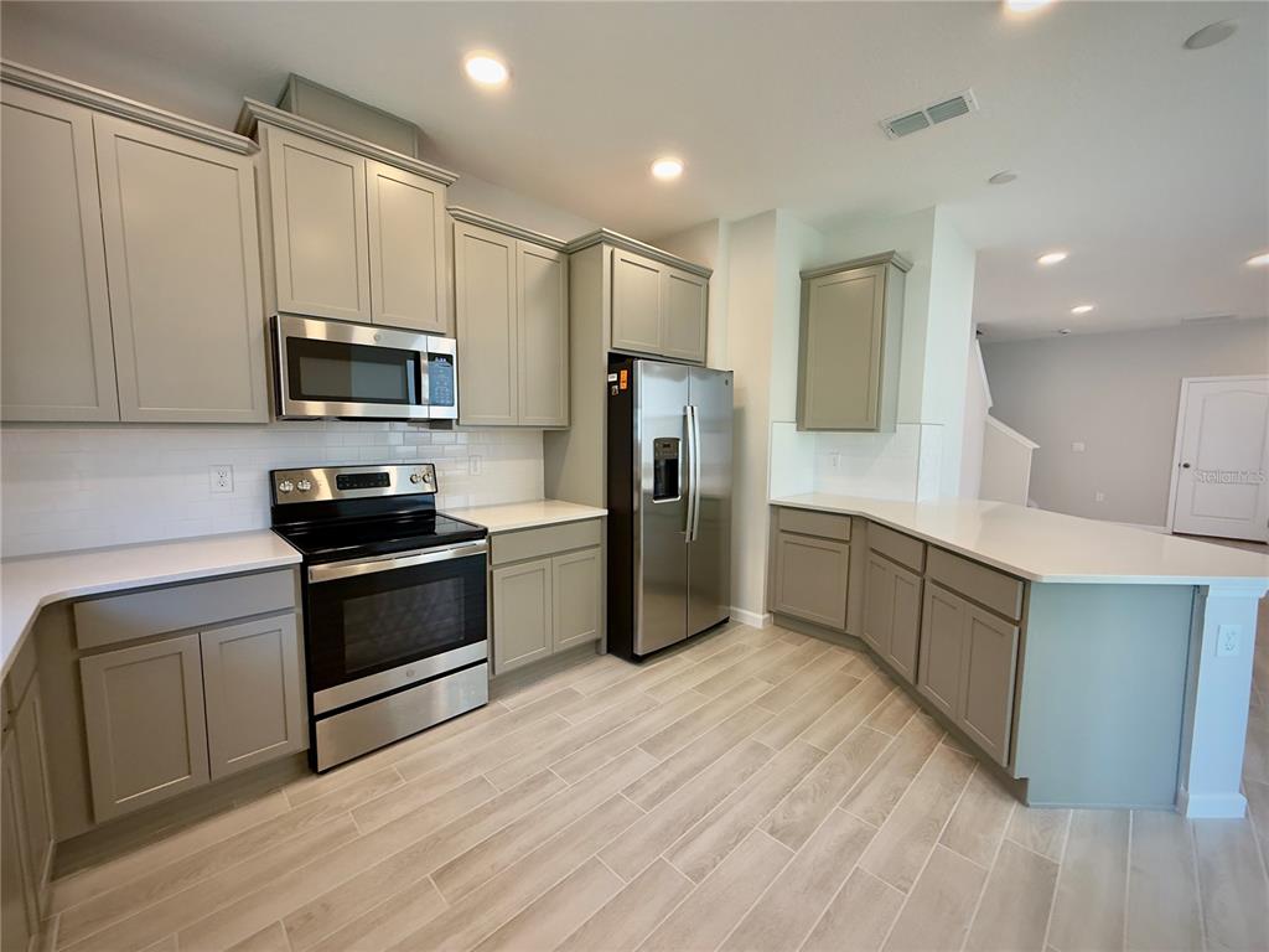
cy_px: 476
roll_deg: -0.6
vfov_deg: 85.7
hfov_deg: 102.1
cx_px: 634
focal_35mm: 14
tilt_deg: -6.5
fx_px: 513
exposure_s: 1/120
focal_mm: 2.22
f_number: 2.2
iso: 200
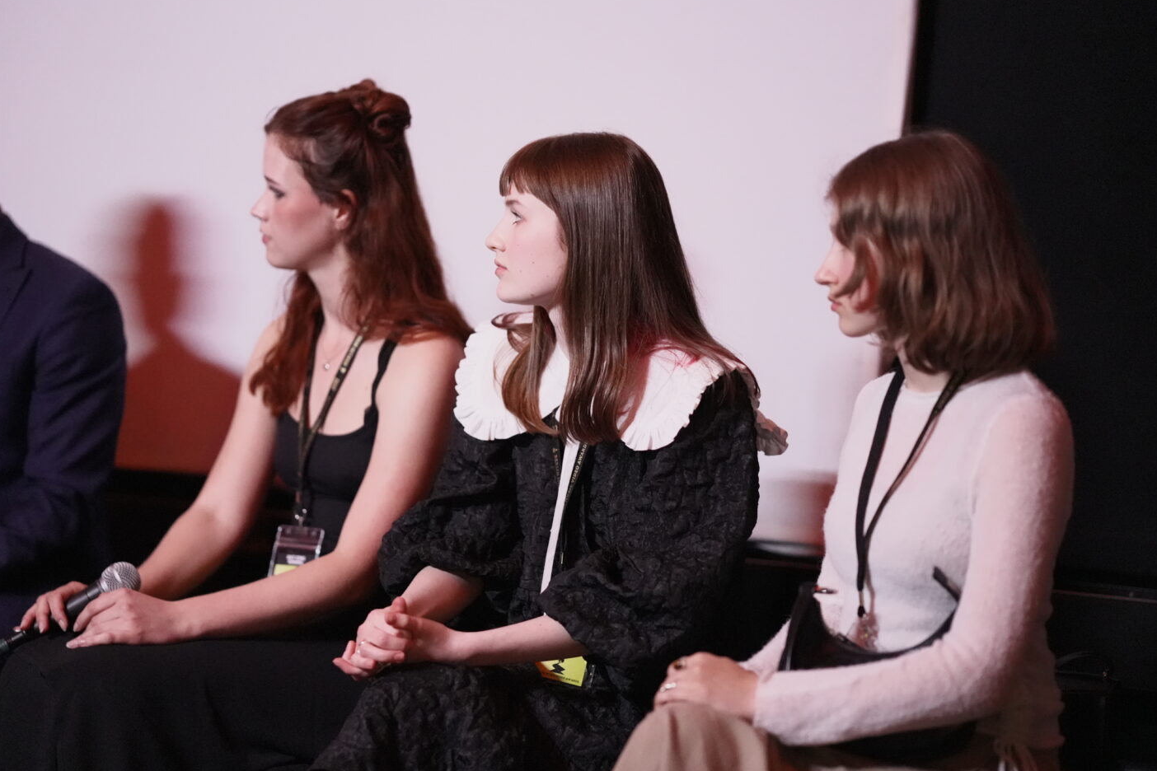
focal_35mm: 93
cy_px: 409
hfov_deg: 21.9
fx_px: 2989
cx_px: 536
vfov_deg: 14.7
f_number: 1.4
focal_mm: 85
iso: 10000
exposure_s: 1/250
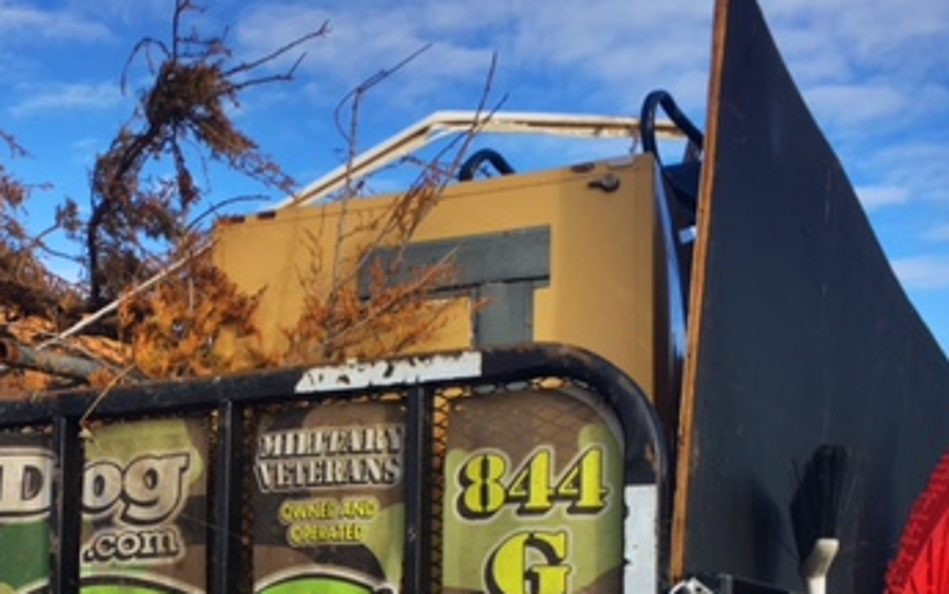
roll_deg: +1.0
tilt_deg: +0.6
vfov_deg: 21.7
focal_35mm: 57
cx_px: 201
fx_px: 1475
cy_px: 632
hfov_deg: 34.7
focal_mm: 4.15
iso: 25
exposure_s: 1/2262
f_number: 2.2
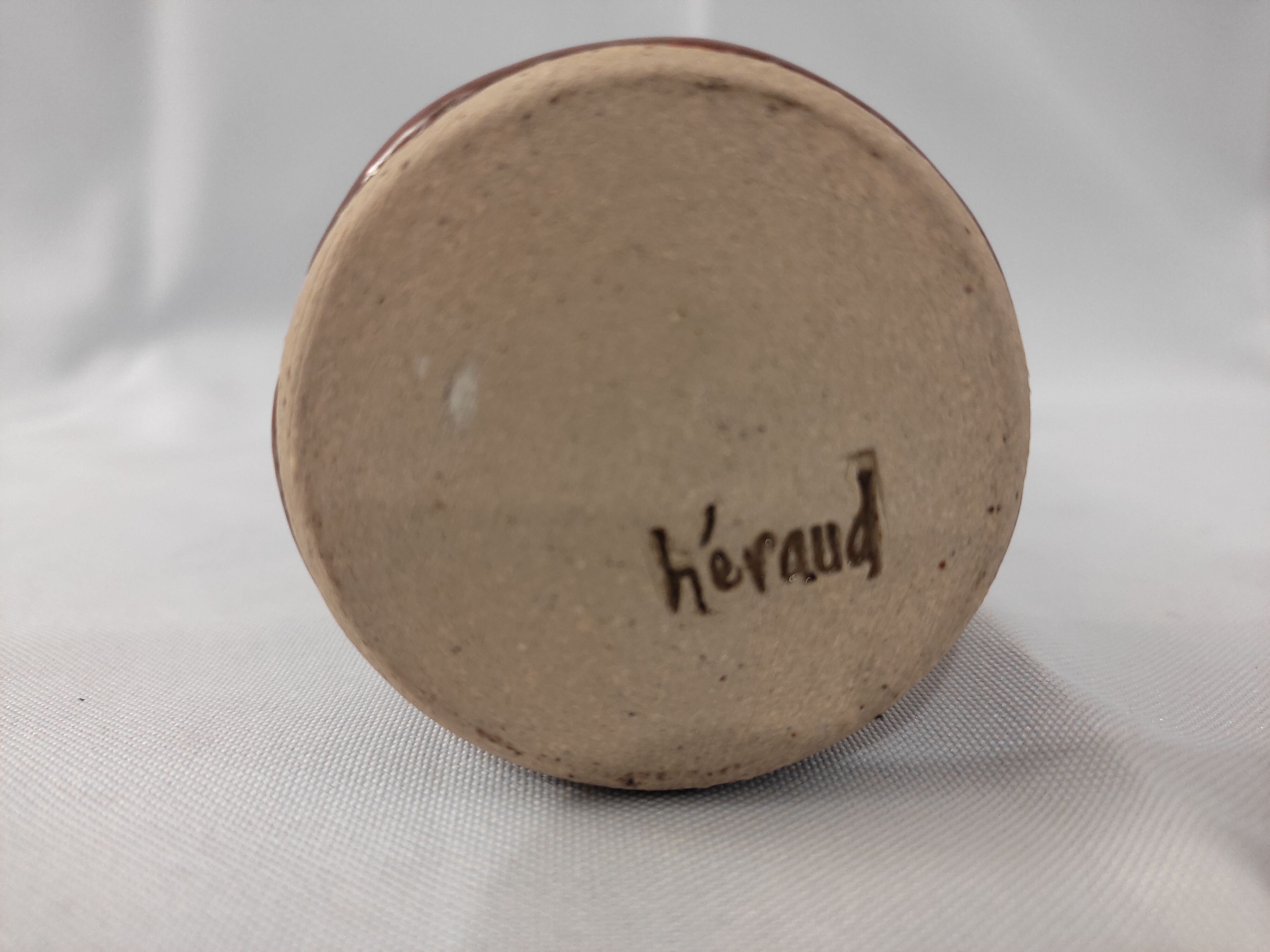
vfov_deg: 54.9
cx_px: 635
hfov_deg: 69.4
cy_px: 476
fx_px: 917
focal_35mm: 25
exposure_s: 1/25
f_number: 1.79
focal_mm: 4.7
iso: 1564
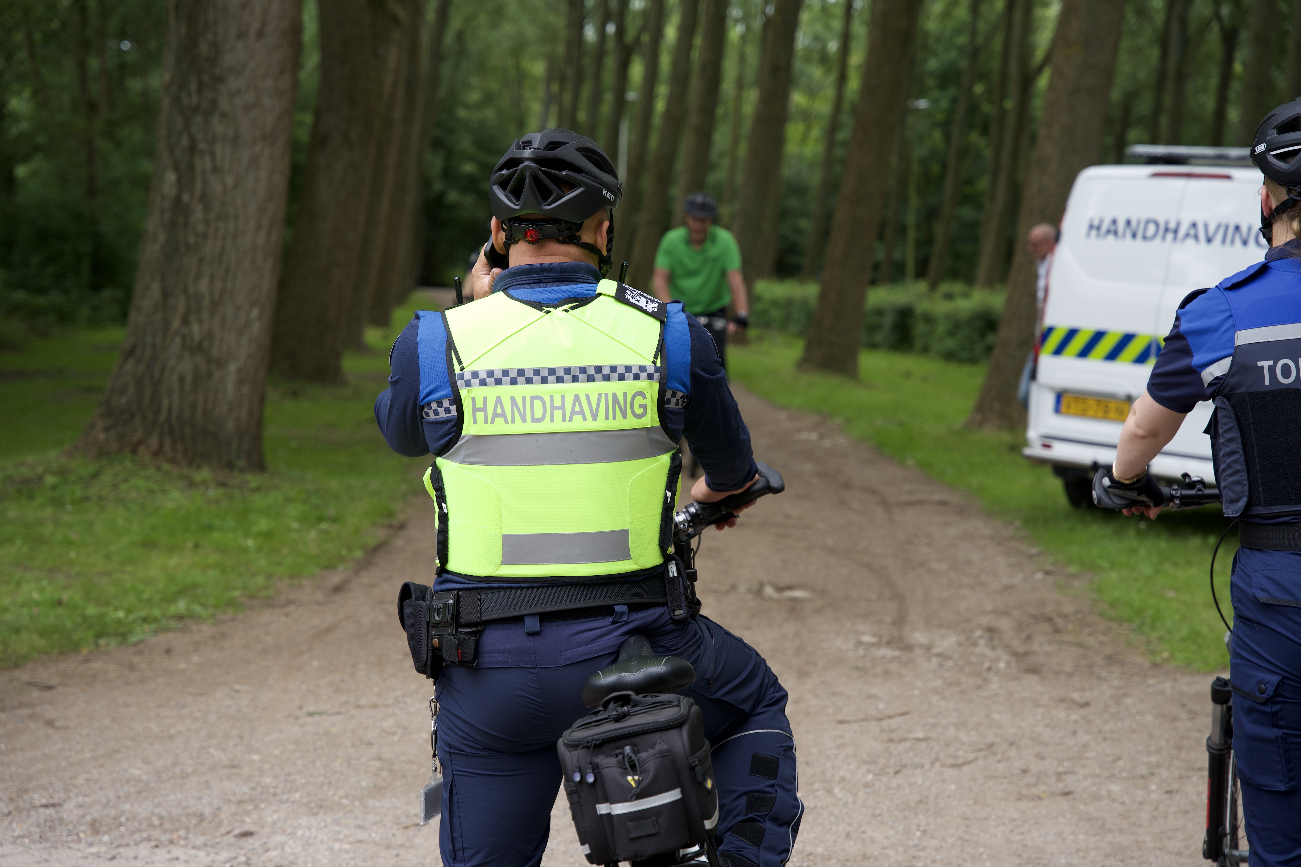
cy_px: 434
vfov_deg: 20.1
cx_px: 650
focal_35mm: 68
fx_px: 2443
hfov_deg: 29.8
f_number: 4
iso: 160
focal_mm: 67.6
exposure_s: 1/160
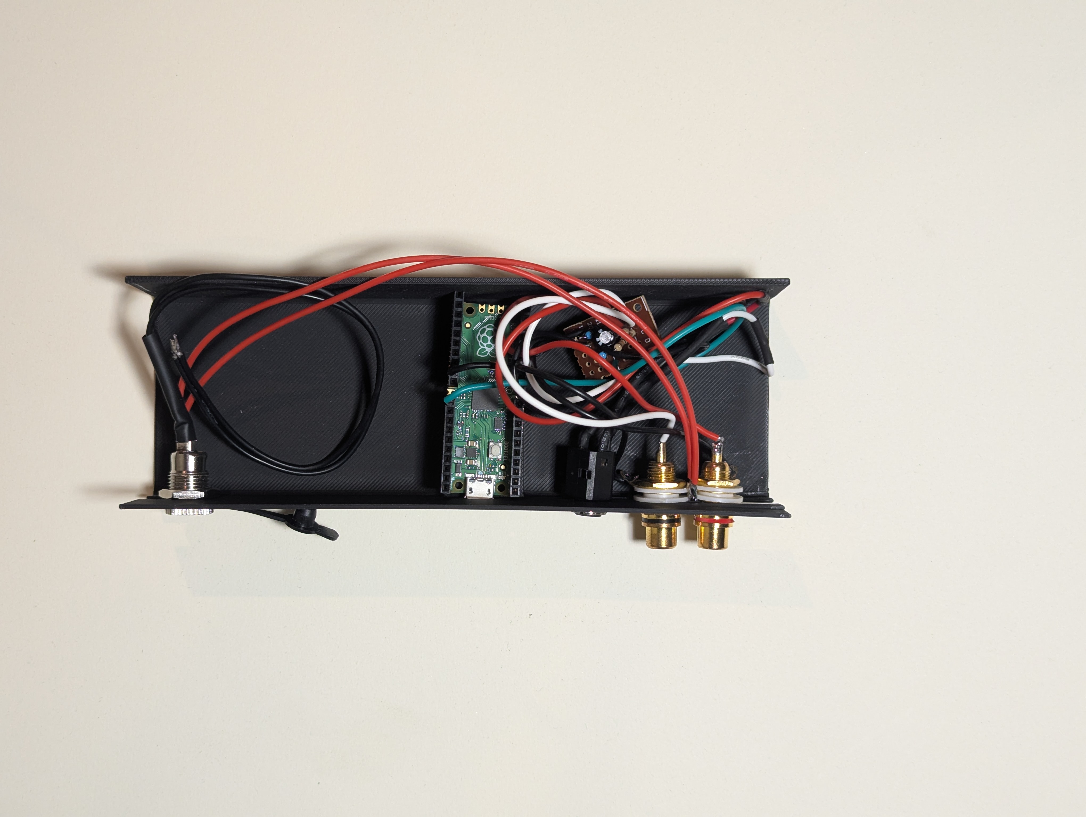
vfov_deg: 30.3
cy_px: 408
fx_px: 1508
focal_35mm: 48
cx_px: 543
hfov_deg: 39.6
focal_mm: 6.81
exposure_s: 1/40
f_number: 1.85
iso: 90
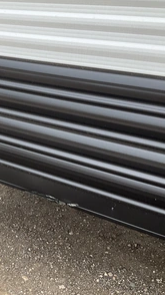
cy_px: 149
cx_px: 23
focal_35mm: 43
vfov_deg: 47.4
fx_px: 335
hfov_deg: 26.9
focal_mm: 3
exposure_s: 1/593
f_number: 1.8
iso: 25
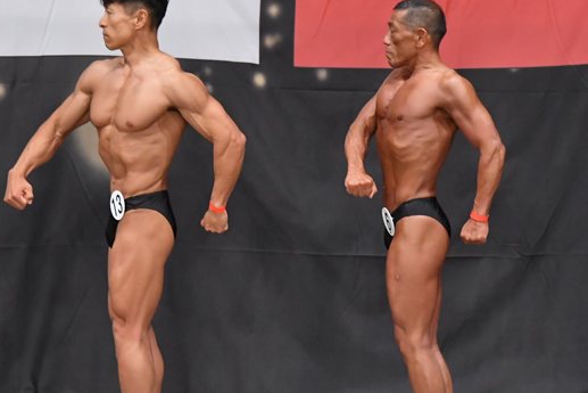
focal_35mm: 325
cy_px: 237
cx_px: 377
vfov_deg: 4.2
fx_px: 5309
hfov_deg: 6.3
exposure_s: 1/400
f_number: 5.6
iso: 5000
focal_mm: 145
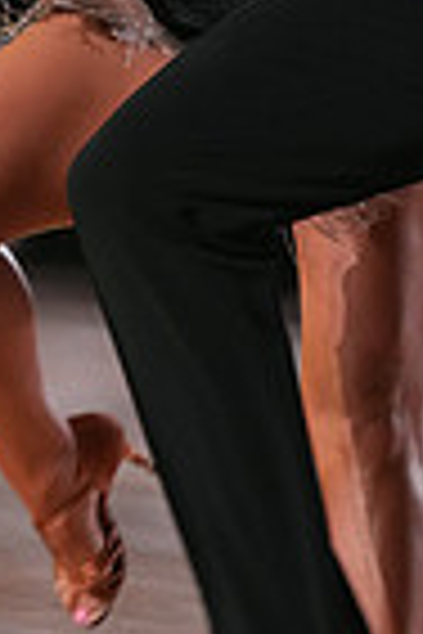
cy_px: -184
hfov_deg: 3.2
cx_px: 412
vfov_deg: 4.7
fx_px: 7631
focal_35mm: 433
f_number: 4
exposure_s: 1/500
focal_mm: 105
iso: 3200
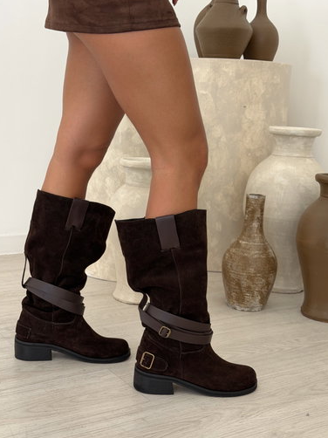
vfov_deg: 37.5
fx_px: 645
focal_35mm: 51
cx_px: 164
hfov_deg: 28.5
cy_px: 231
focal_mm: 6.76
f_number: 1.78
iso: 64
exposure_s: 1/452
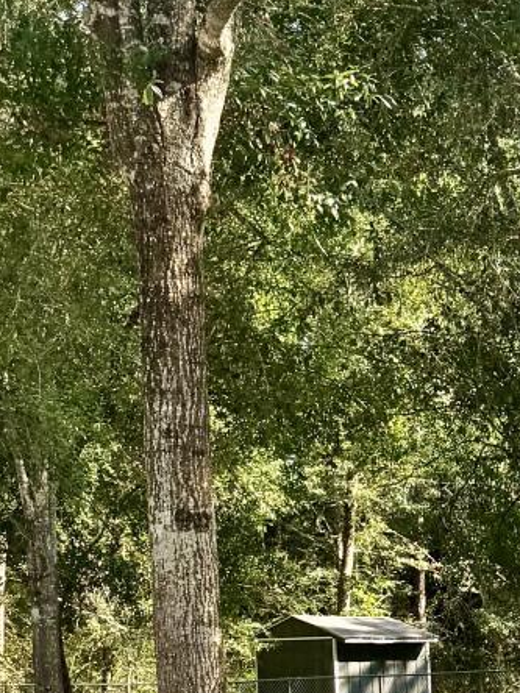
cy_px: 954
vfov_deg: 16.9
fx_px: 2163
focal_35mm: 108
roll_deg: +2.1
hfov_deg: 13.3
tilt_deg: -8.7
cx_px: 642
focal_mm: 6.76
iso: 80
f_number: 1.78
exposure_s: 1/858
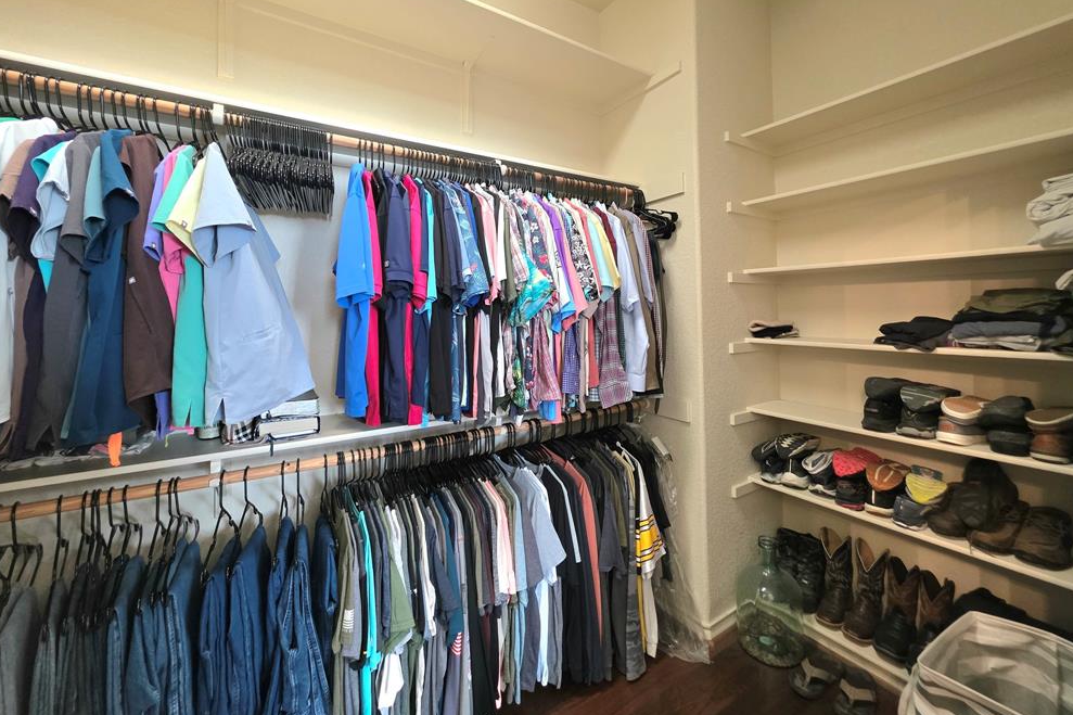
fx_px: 417
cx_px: 547
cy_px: 303
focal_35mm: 14
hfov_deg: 104.3
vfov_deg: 80.6
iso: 400
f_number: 1.9
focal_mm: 2.2
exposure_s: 1/60.2
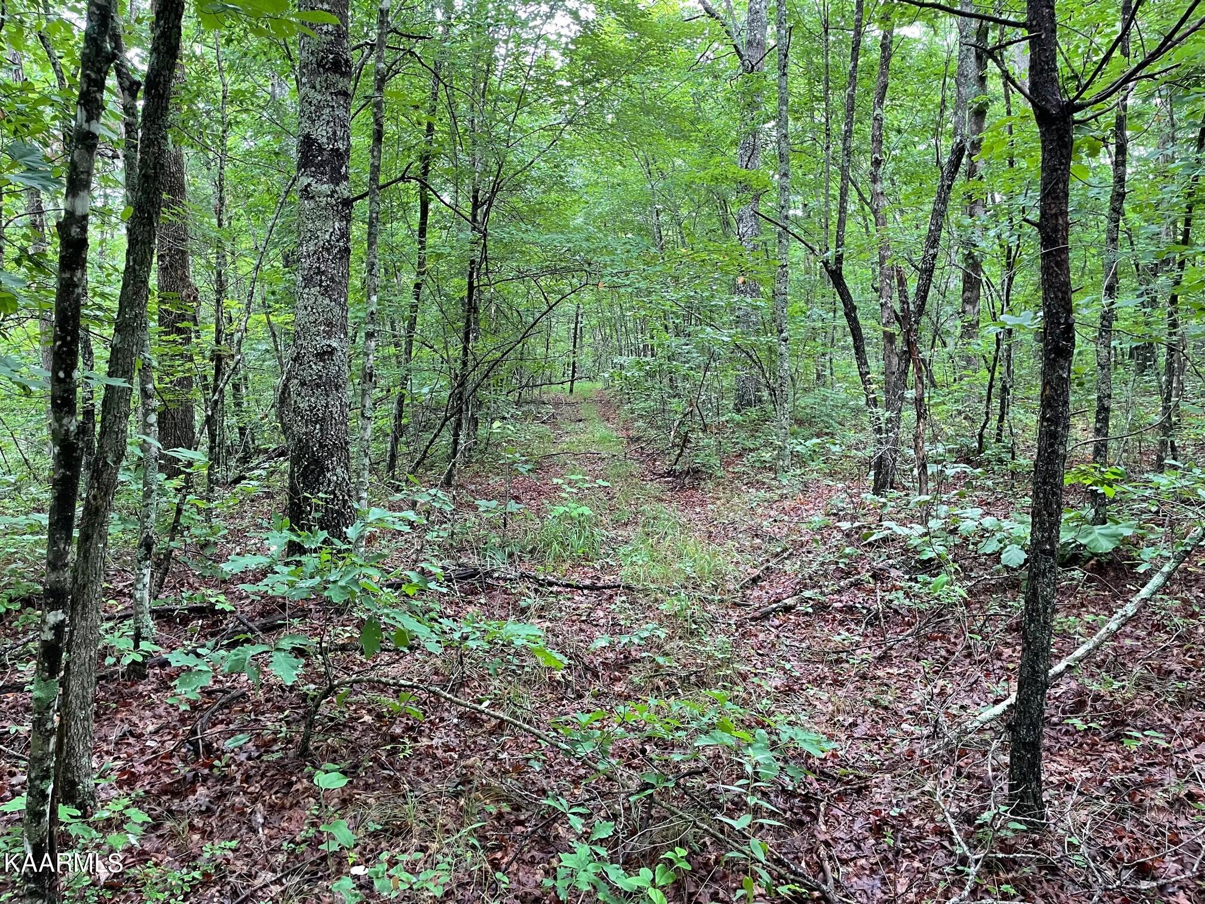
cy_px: 452
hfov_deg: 67.3
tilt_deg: -3.3
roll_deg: +0.0
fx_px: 905
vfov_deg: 53.1
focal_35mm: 26
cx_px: 602
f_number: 1.6
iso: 125
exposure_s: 1/69
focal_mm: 4.2
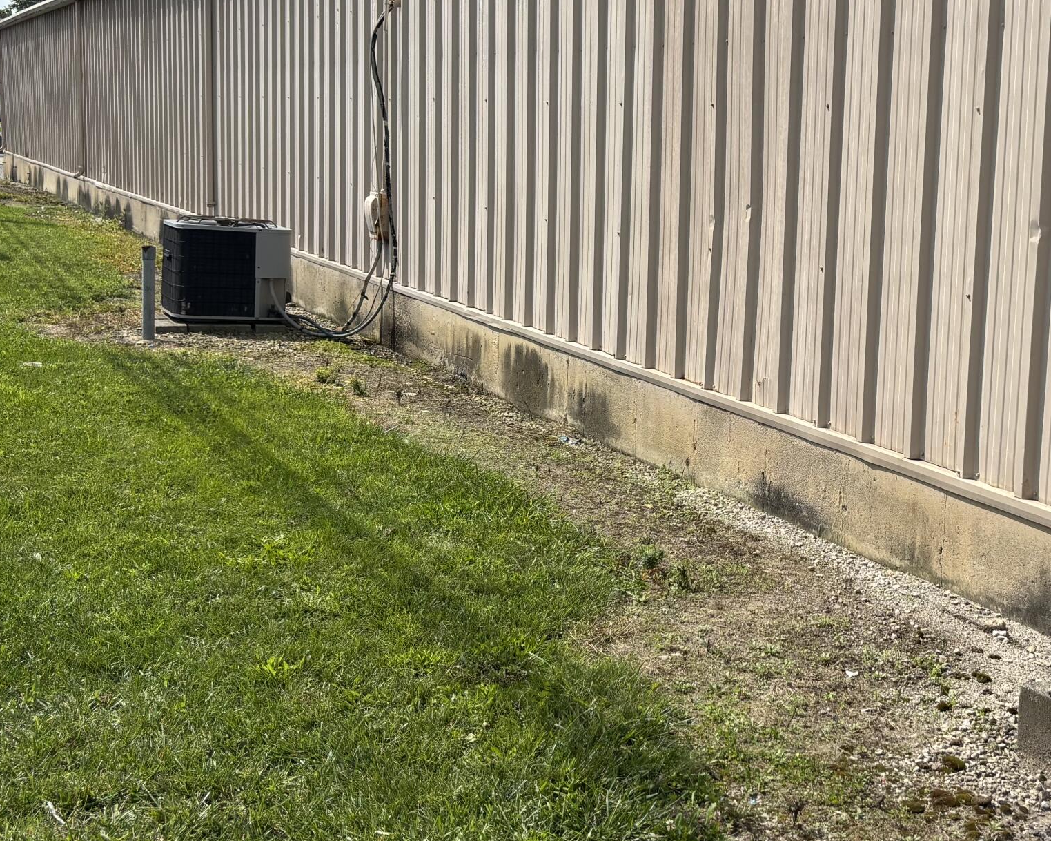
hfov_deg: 36.2
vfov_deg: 30.1
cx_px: 827
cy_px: 307
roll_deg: -4.0
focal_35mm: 50
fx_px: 1555
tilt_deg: -5.9
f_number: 1.6
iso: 50
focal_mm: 5.96
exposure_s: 1/4255
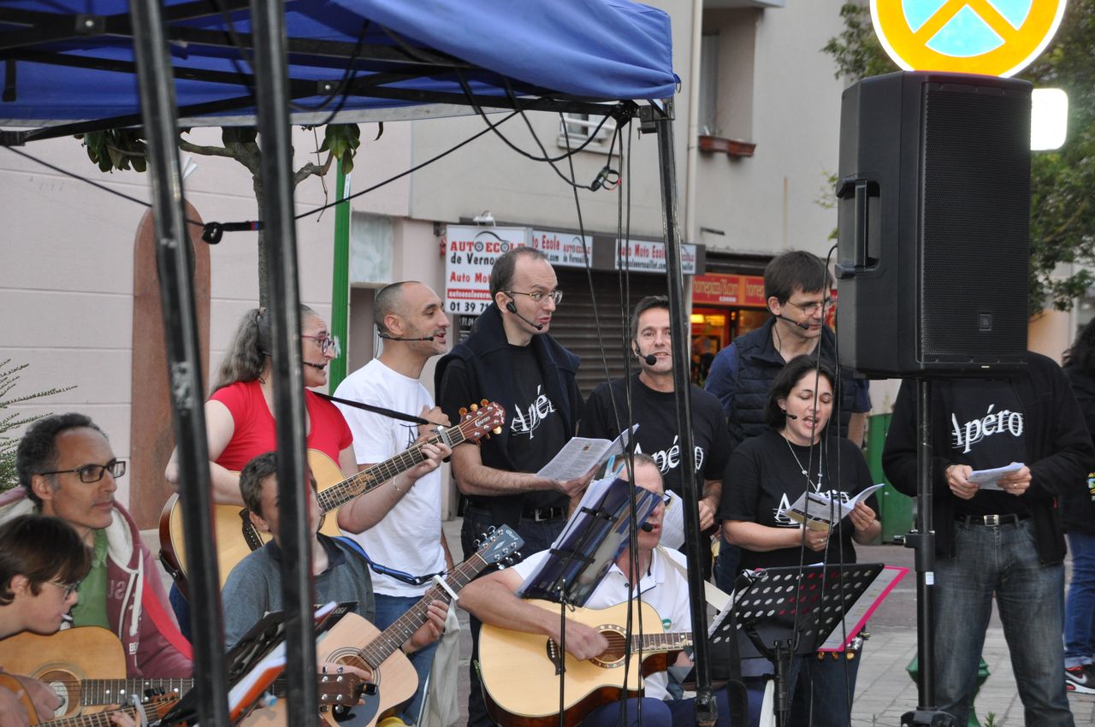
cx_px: 548
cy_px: 364
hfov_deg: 18.9
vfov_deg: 12.6
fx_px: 3281
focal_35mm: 108
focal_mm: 72
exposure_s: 1/60
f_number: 5.3
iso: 800
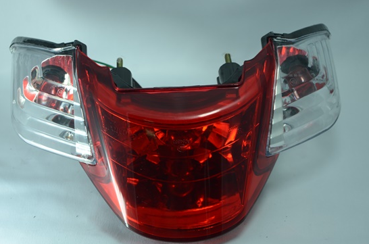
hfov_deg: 24.5
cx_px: 170
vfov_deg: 16.4
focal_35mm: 83
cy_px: 129
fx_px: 849
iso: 100
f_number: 7.1
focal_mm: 50
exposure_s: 1/60
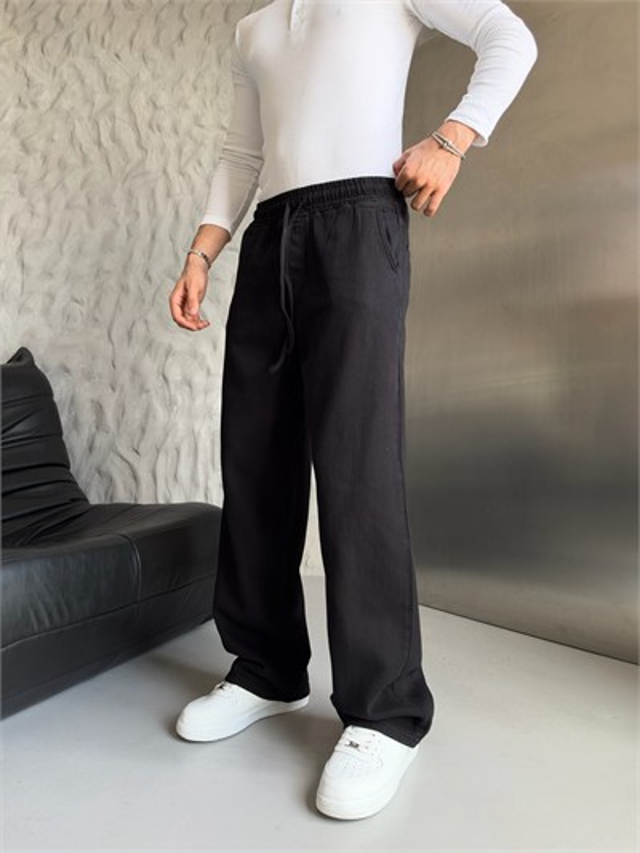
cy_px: 426
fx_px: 591
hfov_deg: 56.8
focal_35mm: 24
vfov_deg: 71.6
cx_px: 320
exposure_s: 1/121
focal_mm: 6.93
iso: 200
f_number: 1.8
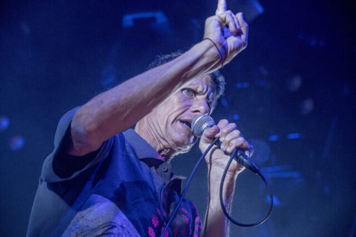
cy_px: 118
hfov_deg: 17.1
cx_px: 178
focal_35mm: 120
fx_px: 1187
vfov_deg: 11.4
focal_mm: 120
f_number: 6.7
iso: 5000
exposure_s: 1/250
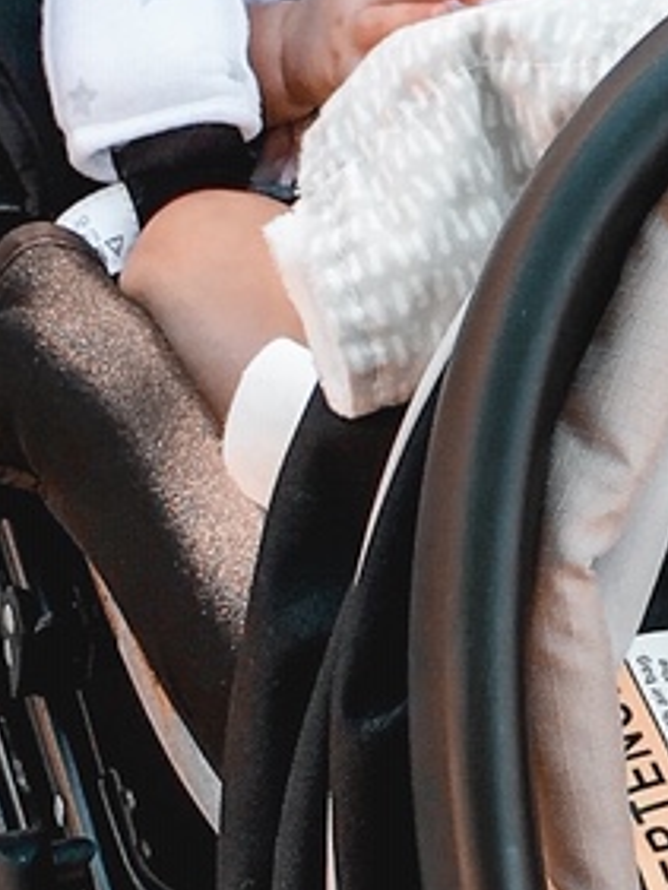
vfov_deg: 14.7
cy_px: 868
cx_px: 1061
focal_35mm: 132
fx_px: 3394
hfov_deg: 10.8
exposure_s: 1/125
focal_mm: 4.15
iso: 25
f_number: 2.2
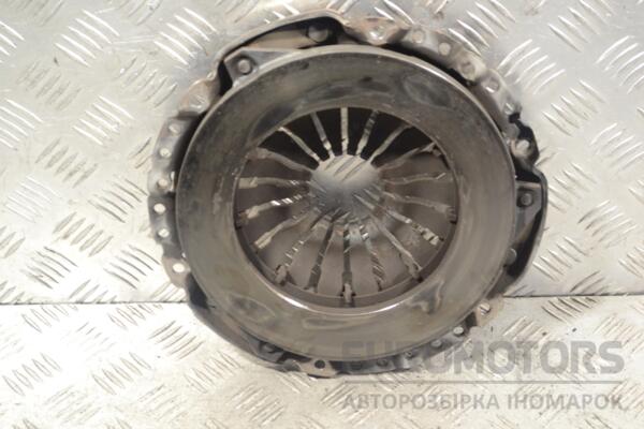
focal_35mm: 68
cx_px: 322
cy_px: 214
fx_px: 1207
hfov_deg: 29.9
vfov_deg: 20.2
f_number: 5.3
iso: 720
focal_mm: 45
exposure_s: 1/30
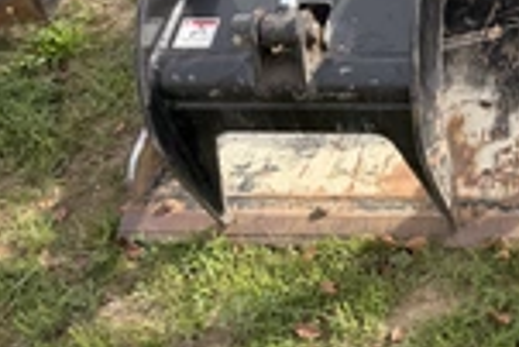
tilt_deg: -36.7
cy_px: 76
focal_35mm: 66
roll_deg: +2.9
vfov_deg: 20.5
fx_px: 952
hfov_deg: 26.6
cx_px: 646
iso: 80
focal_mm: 6.76
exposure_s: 1/1522
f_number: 1.78
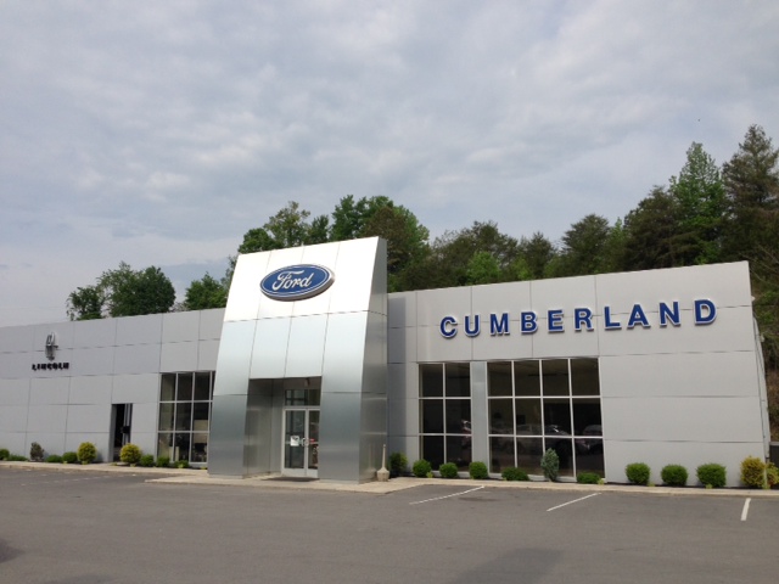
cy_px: 292
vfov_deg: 42.9
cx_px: 390
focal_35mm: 33
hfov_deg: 55.4
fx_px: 743
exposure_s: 1/2169
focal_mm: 4.13
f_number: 2.4
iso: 50
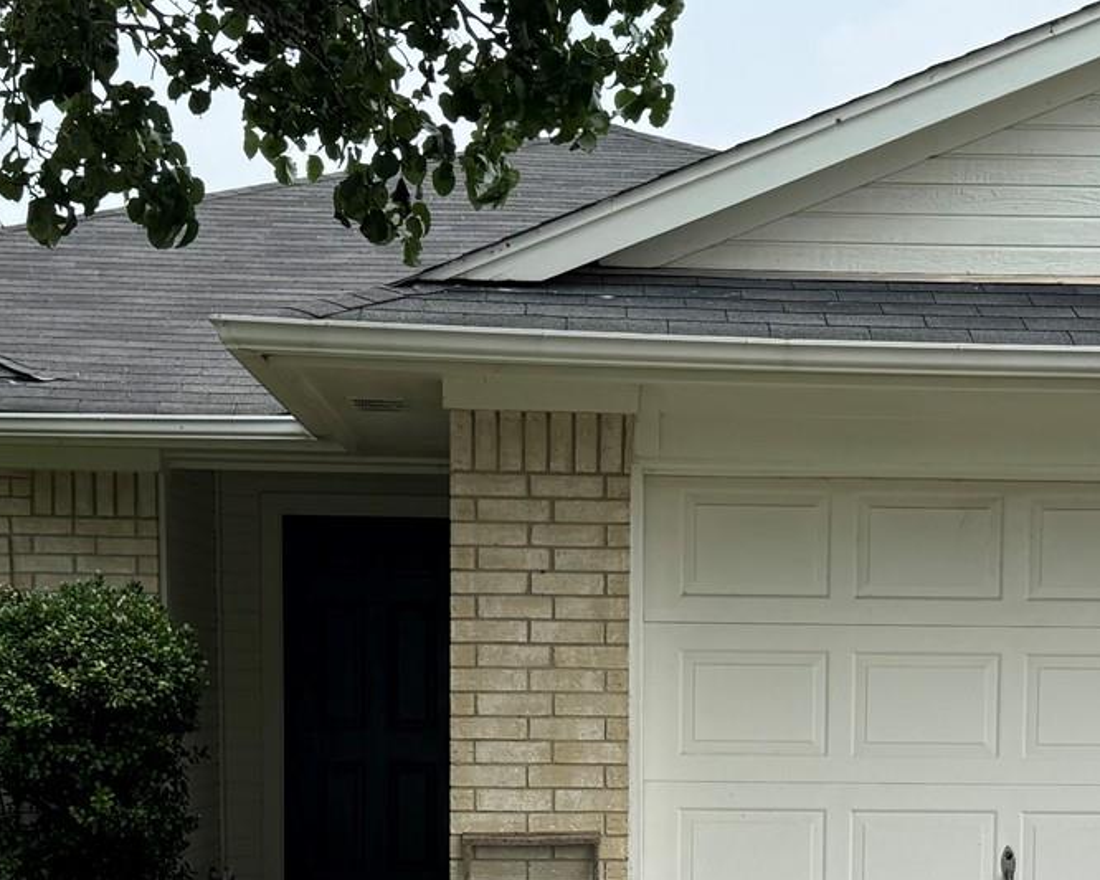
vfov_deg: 20.6
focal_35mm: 72
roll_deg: -1.4
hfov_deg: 26.3
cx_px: 687
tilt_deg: -4.1
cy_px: 859
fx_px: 2344
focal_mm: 6.76
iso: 80
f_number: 1.78
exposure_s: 1/1524
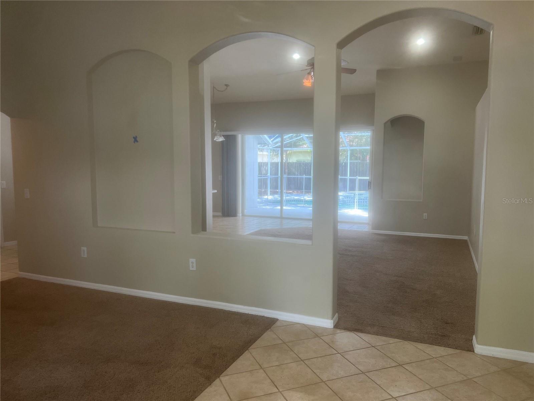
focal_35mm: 26
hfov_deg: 67.3
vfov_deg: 53.1
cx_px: 267
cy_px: 200
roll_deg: -0.4
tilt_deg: -3.5
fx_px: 401
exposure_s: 1/120
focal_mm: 5.7
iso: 125
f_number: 1.5
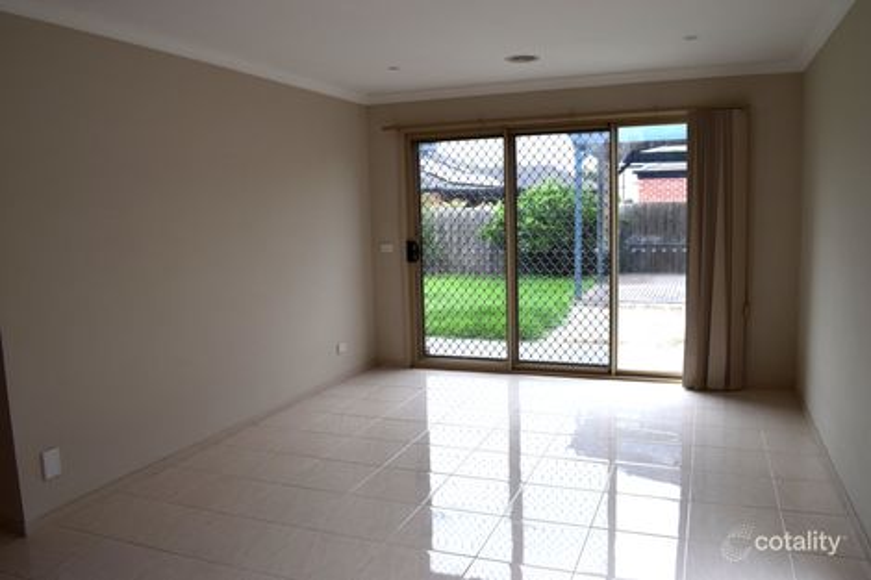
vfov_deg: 47.9
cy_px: 290
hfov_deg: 67.4
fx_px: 653
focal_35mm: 27
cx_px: 436
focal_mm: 18
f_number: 9
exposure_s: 1/125
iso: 400
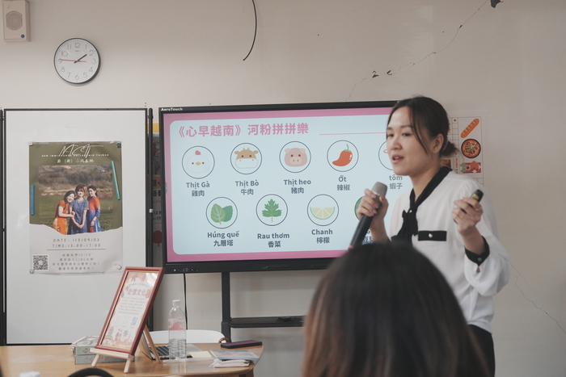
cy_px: 188
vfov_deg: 22.6
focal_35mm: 60
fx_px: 943
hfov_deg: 33.4
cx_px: 283
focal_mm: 60
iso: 2500
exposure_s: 1/200
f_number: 5.6
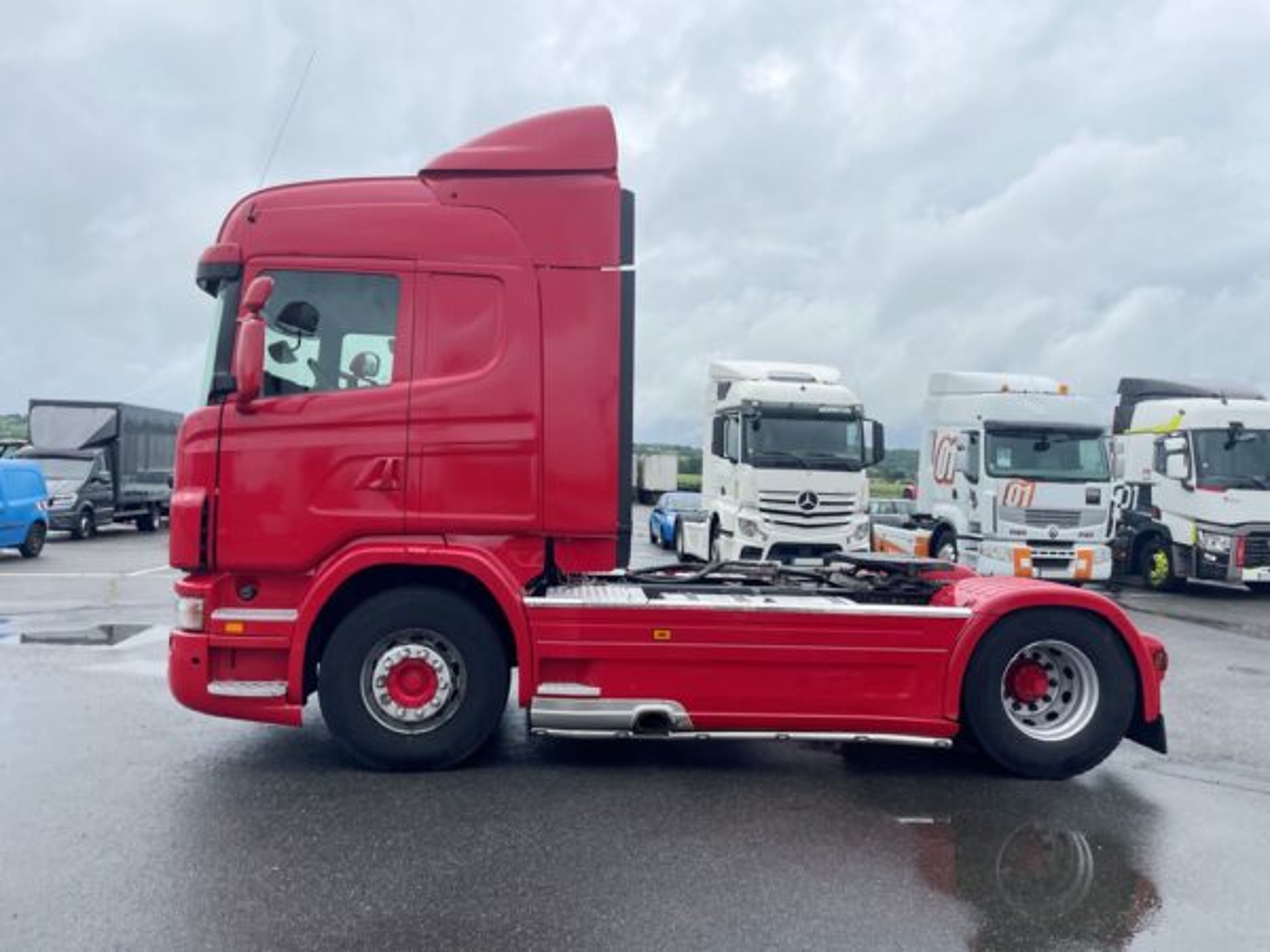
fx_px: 954
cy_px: 476
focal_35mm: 26
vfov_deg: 53.1
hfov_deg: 67.3
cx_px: 635
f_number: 1.6
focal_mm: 4.2
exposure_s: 1/2618
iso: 32
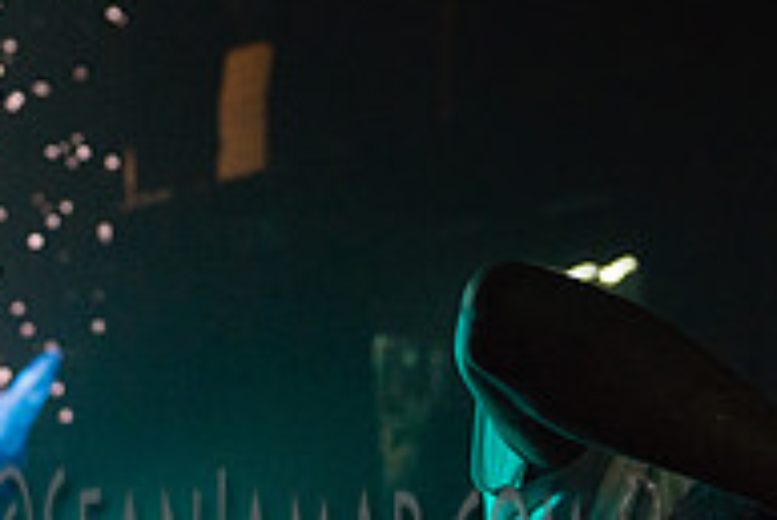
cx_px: 338
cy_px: 171
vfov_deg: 14.7
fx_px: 2009
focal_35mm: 93
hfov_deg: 21.9
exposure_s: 1/400
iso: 4000
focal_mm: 31
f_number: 2.8
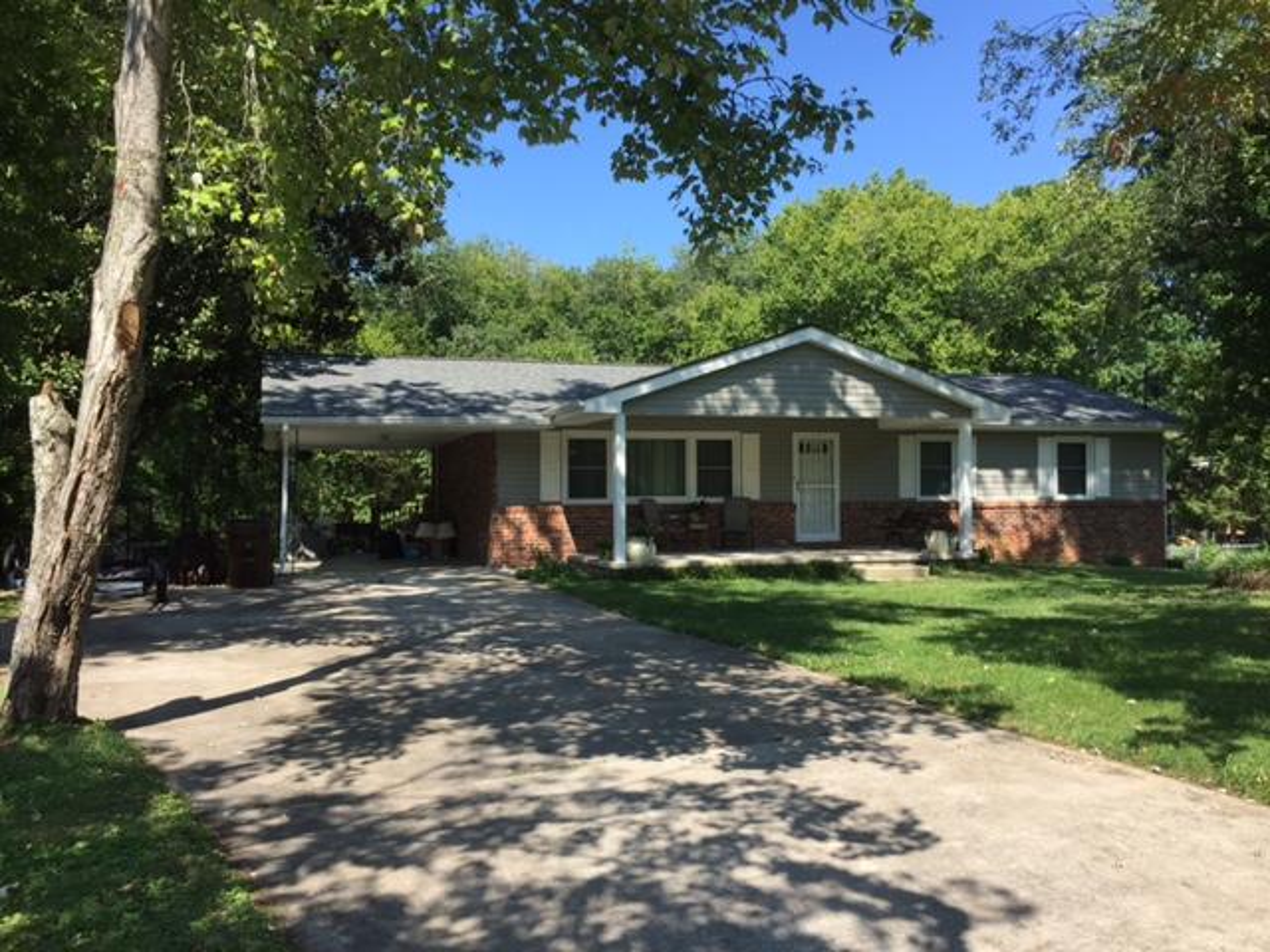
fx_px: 1064
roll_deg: +0.6
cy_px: 476
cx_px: 635
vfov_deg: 48.2
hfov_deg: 61.7
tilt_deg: -1.4
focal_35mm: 29
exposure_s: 1/989
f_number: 2.2
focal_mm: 4.15
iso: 32
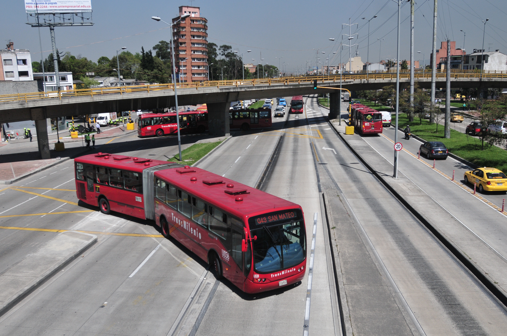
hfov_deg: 62.0
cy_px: 168
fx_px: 422
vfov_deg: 43.5
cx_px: 254
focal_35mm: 30
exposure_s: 1/8000
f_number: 3.5
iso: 500
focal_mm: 20
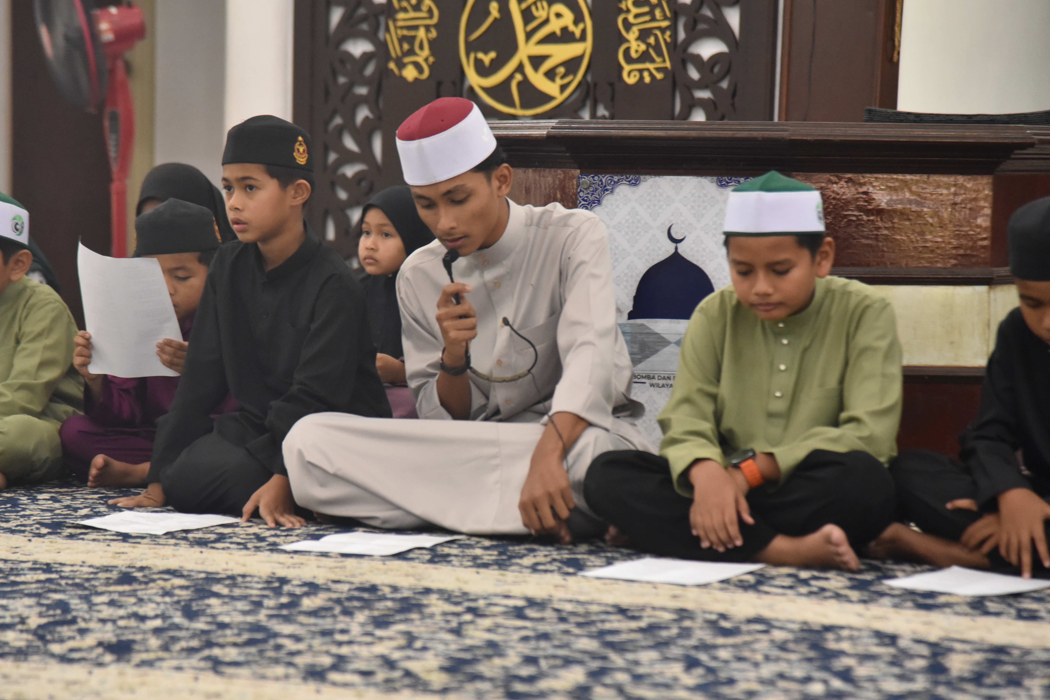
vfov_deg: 10.5
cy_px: 361
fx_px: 3820
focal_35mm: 131
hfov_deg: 15.6
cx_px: 506
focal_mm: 112
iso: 4000
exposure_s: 1/125
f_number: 4.5
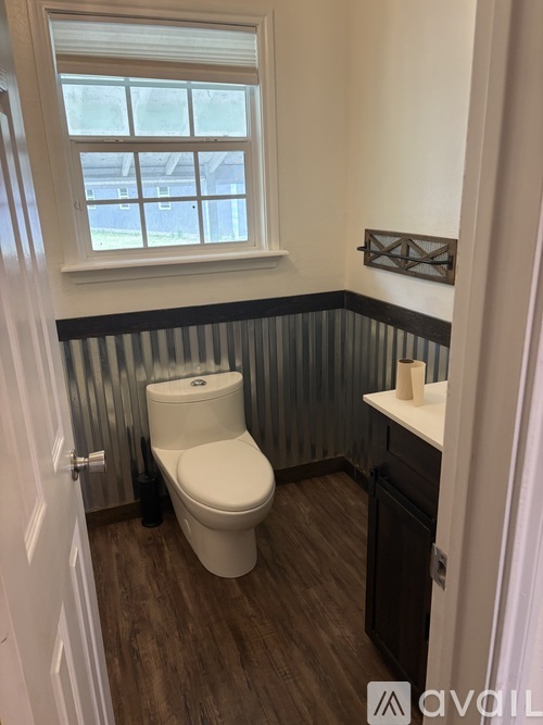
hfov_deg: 53.0
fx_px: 544
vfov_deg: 67.3
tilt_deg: -18.3
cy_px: 362
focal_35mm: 26
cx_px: 272
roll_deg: +2.0
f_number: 1.6
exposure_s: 1/60
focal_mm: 5.96
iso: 160
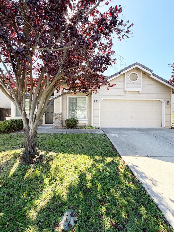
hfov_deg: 85.7
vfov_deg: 102.0
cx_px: 87
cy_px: 116
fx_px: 94
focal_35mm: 14
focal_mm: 2.22
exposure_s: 1/465
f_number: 2.2
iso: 64
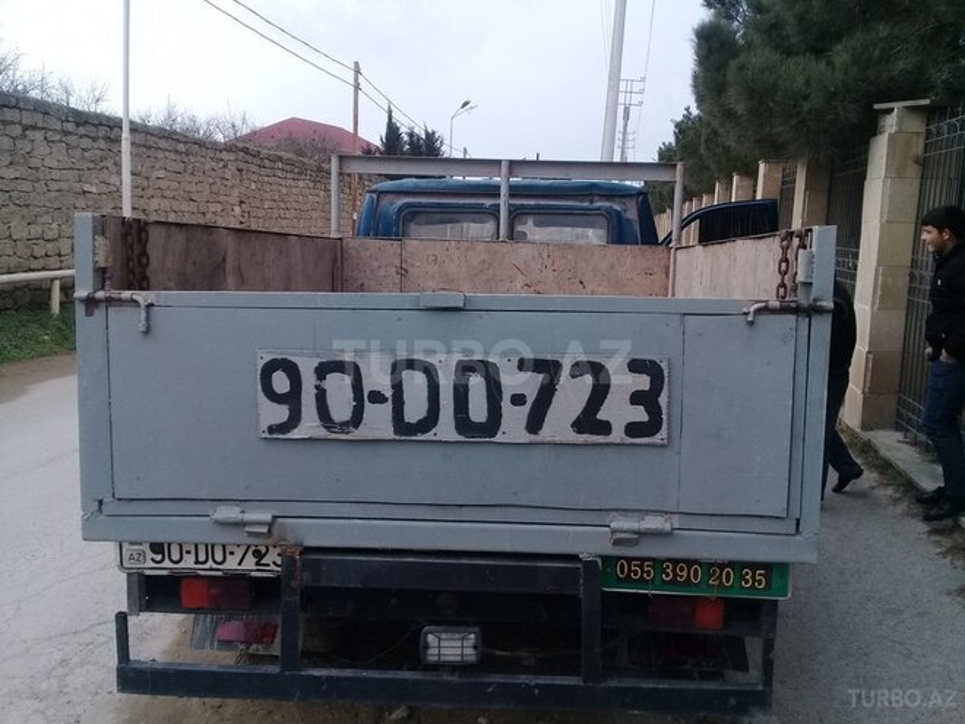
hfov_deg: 58.4
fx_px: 864
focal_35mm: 31
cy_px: 362
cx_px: 482
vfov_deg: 45.4
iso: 64
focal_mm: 3.3
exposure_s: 1/612
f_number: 2.2
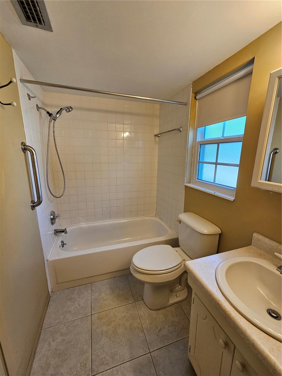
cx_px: 141
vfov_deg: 106.2
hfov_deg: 89.9
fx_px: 141
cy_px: 188
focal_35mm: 13
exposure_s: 1/60
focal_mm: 2.2
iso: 100
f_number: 2.2
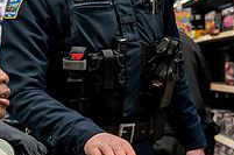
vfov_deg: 15.3
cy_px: 88
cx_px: -45
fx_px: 577
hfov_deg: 21.3
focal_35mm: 89
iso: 3200
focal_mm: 28
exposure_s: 1/320
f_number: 3.5
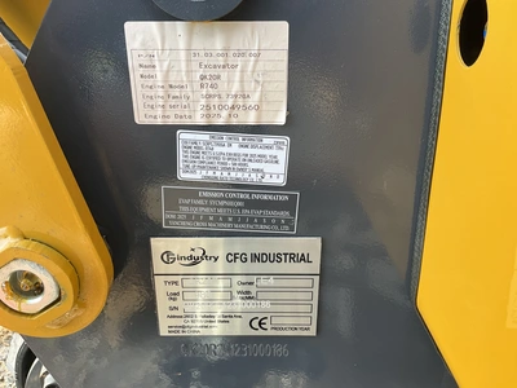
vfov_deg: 48.2
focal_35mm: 29
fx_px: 433
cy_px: 194
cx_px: 258
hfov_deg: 61.7
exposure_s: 1/122
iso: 20
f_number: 1.8
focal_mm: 3
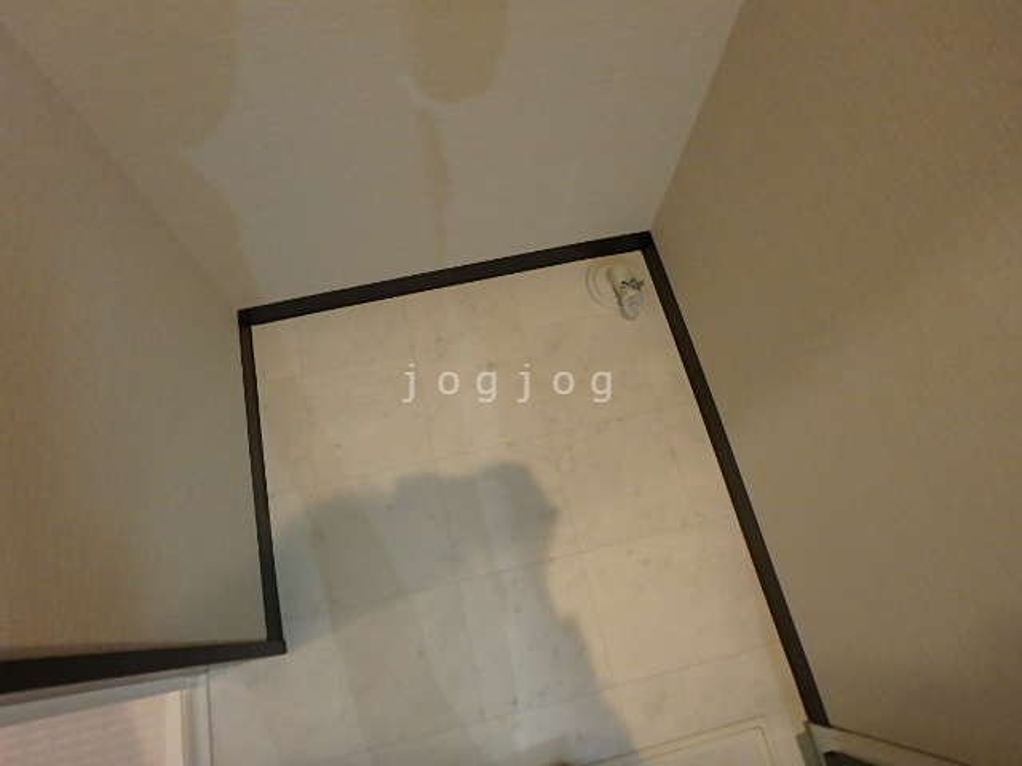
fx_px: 620
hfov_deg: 79.0
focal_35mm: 21
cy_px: 383
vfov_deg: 63.4
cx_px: 511
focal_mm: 3.7
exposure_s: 1/30
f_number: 3.5
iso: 640
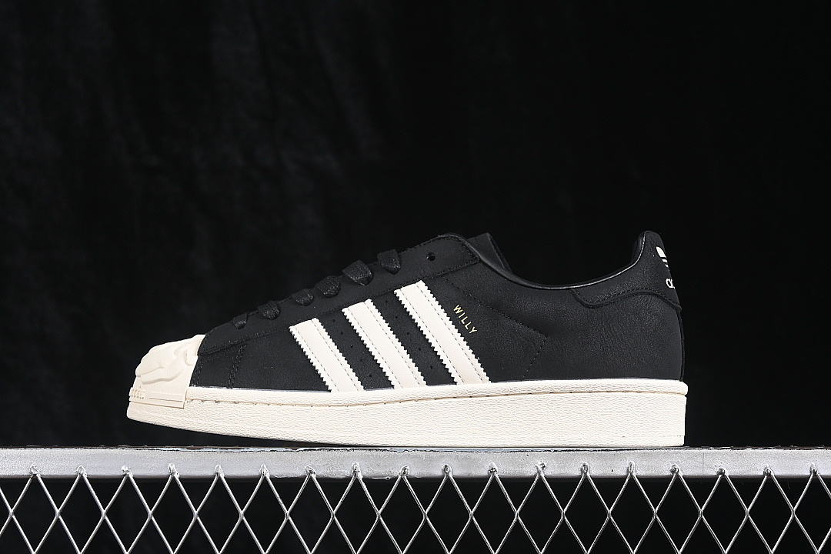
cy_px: 277
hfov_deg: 27.0
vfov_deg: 18.2
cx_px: 416
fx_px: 1731
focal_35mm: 75
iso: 160
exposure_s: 1/60
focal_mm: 50
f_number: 6.3
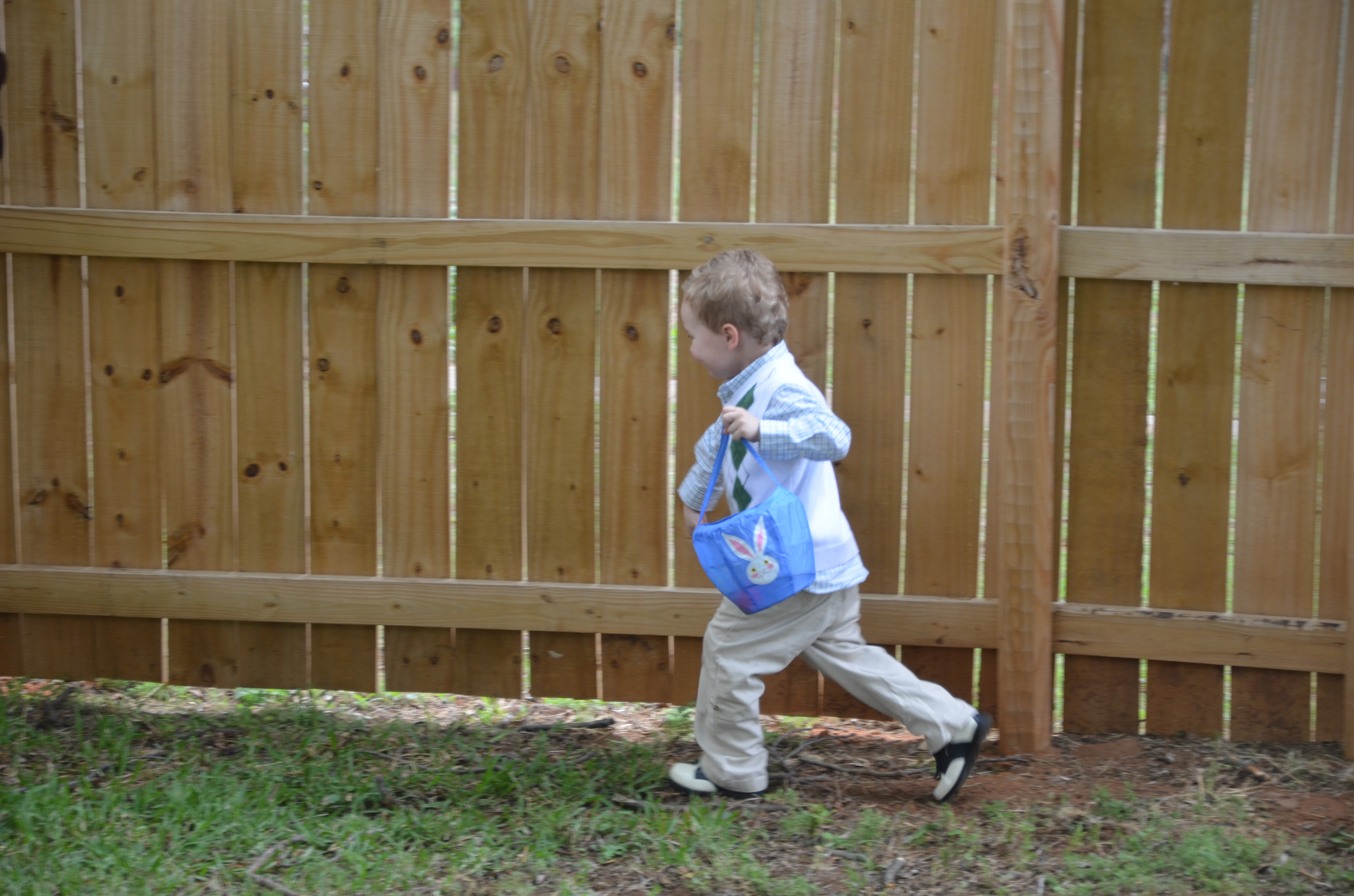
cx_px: 677
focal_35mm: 105
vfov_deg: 13.0
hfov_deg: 19.5
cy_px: 448
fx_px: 3941
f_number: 5.6
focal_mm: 70
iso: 360
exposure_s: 1/125
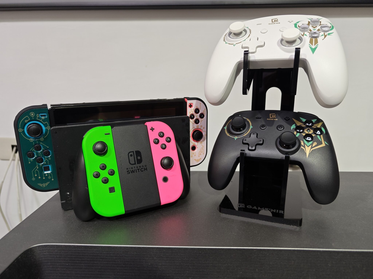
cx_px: 186
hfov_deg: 73.9
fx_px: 248
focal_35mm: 23
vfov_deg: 58.9
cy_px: 140
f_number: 1.9
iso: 320
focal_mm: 7.79
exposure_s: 1/60
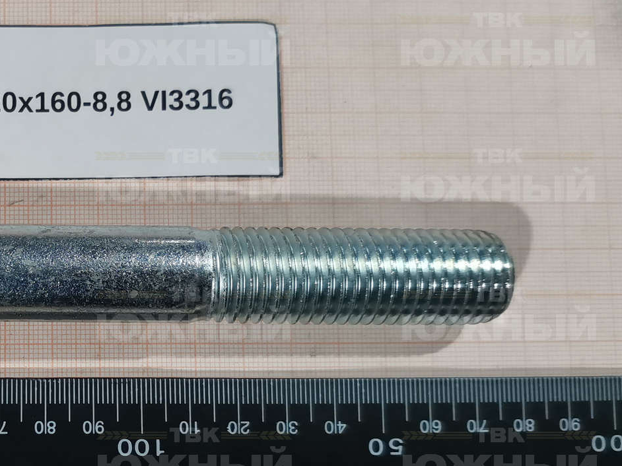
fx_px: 952
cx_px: 47
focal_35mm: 53
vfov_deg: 27.5
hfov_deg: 34.0
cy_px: 272
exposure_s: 1/100
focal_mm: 4.66
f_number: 1.4
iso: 160
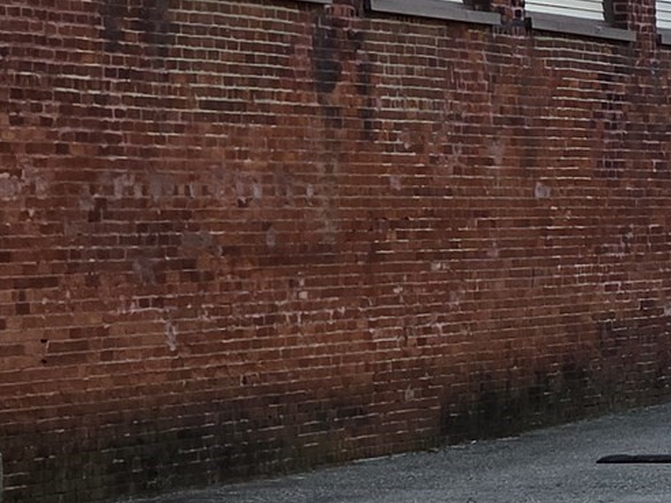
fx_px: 5563
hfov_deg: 6.7
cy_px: 207
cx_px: 1362
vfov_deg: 5.2
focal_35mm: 287
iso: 25
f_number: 2.4
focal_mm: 7
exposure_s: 1/801
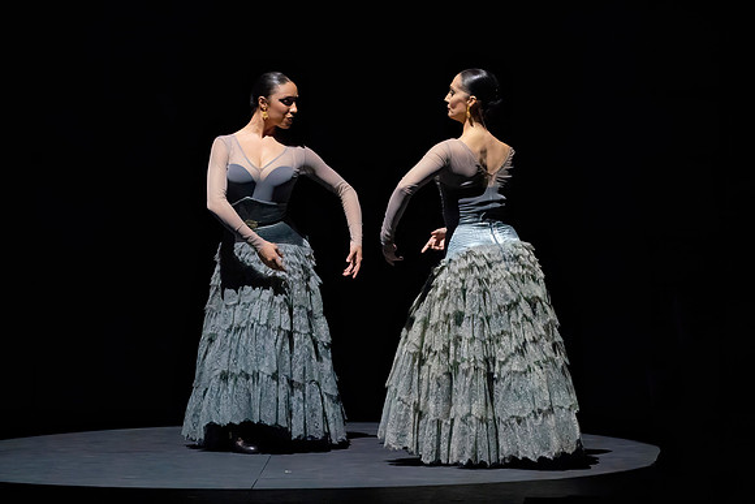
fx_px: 9438
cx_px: 407
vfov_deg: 3.1
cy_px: 222
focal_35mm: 450
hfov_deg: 4.6
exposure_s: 1/400
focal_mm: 373
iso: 20000
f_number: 14
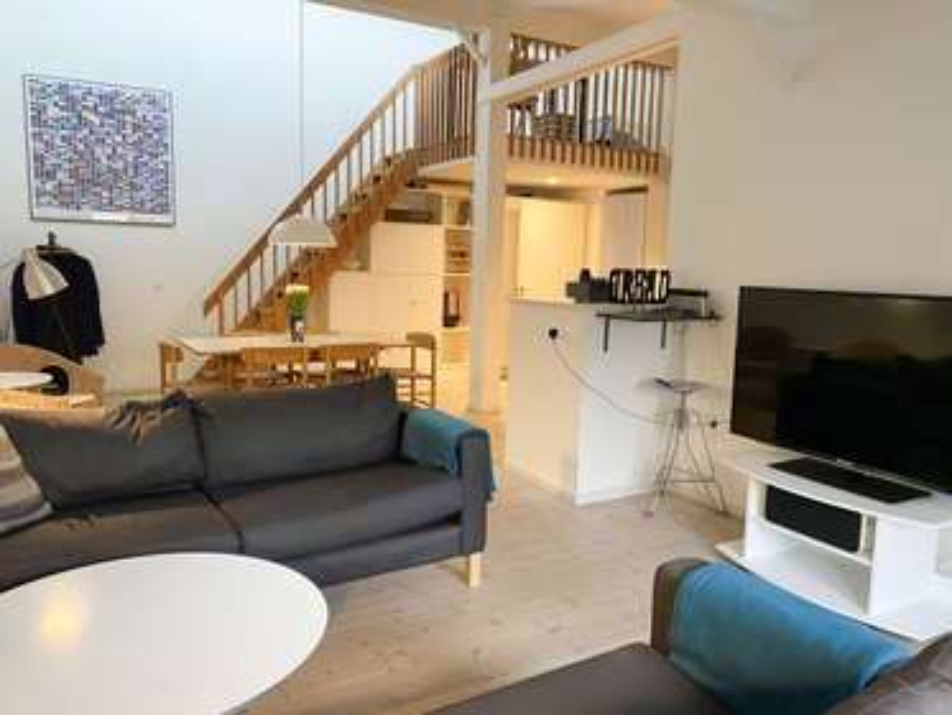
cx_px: 476
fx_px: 715
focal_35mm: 26
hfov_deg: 67.3
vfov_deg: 53.1
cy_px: 358
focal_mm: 4.25
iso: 320
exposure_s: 1/50
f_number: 1.8
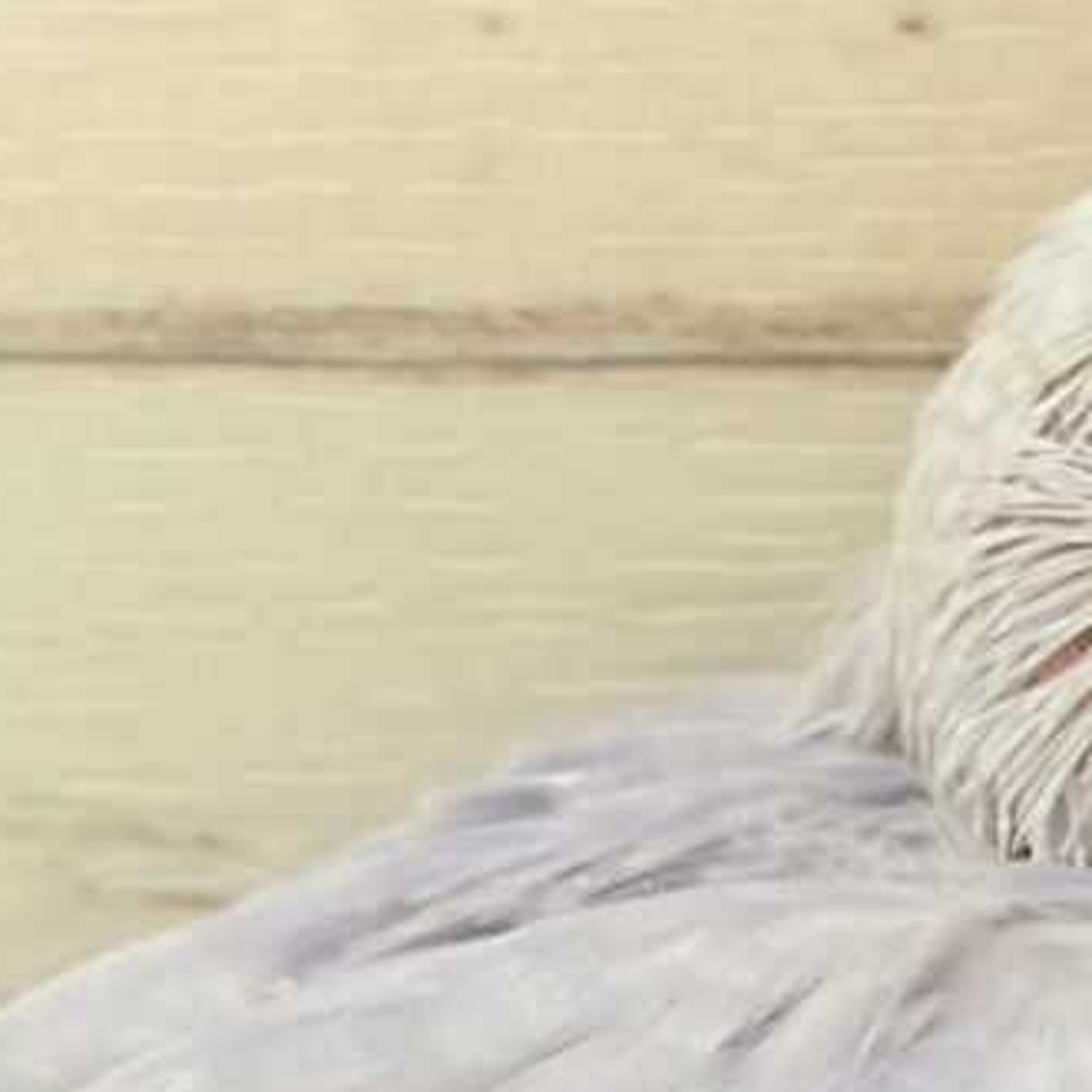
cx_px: 430
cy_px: 1032
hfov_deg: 10.5
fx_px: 5960
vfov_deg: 10.4
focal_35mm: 167
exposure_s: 1/100
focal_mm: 5.96
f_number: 1.6
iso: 160
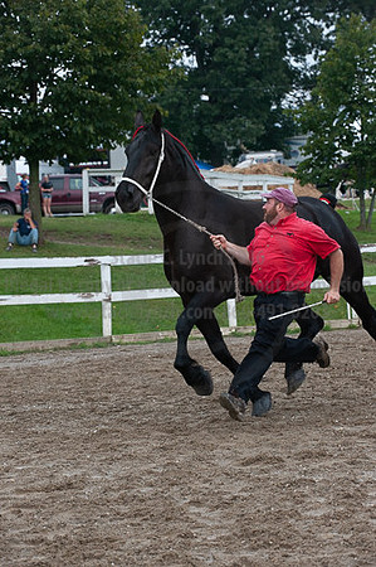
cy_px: 284
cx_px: 188
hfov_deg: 10.5
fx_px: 2041
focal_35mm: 130
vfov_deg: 15.8
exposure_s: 1/1600
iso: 1400
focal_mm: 130
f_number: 5.6
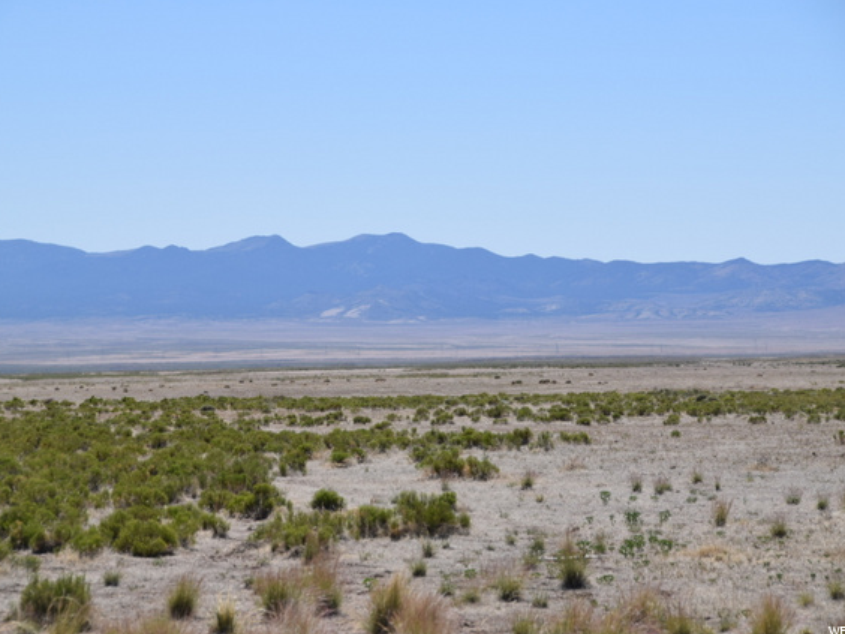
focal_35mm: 180
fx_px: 4394
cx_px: 397
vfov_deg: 8.2
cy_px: 317
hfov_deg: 11.0
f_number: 7.1
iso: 200
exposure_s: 1/800
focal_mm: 110
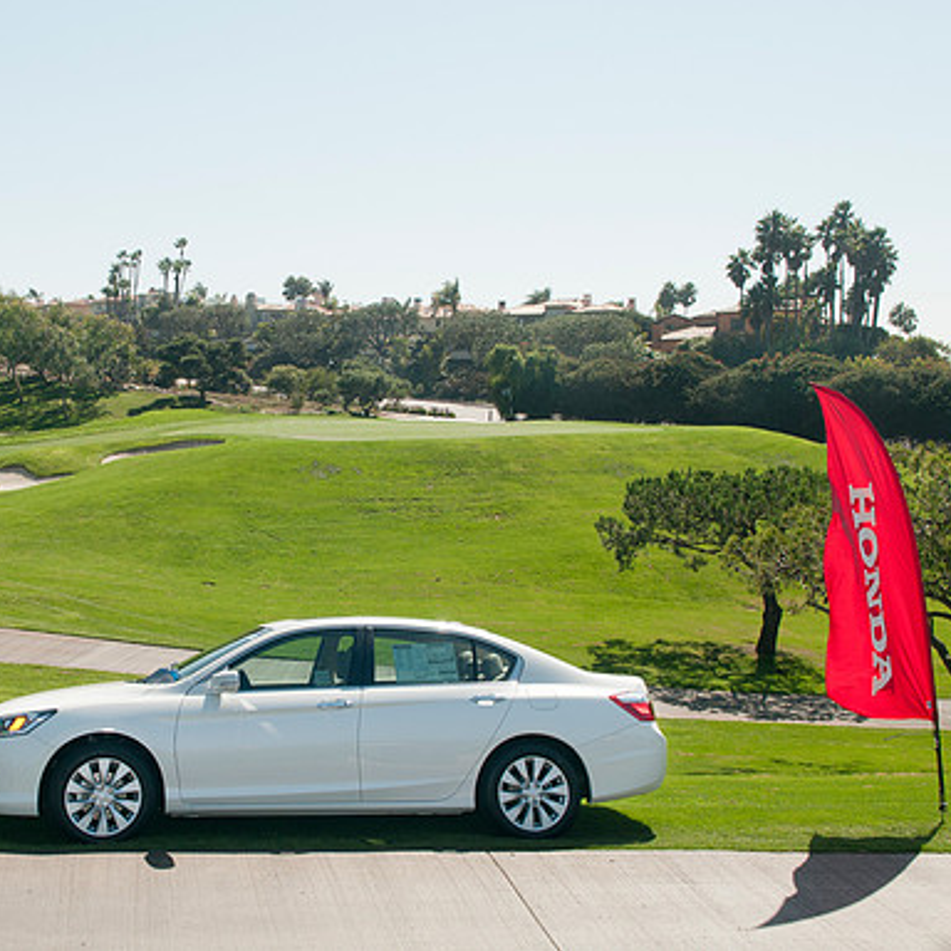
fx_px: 1274
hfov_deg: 40.2
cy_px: 479
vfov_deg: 40.9
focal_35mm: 41
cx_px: 283
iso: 200
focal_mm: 20
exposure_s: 1/250
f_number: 8
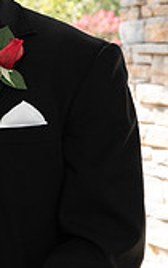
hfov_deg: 7.8
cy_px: 73
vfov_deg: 13.2
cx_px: -200
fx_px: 1157
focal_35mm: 158
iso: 400
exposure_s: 1/160
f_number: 5
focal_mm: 45
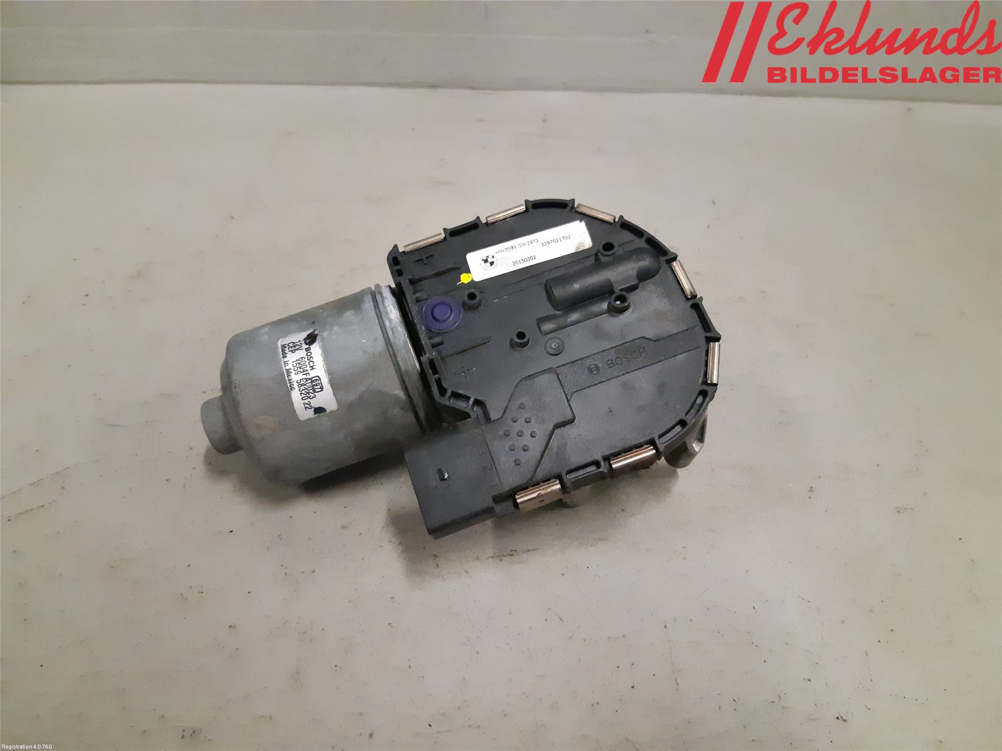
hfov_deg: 67.3
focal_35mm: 26
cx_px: 501
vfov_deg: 53.1
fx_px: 753
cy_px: 376
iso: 800
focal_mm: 3.93
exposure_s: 1/224
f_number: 1.7
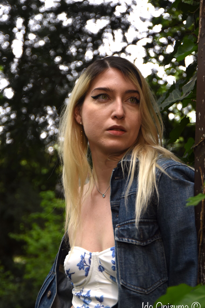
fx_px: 589
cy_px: 156
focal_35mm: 69
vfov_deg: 29.2
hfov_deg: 19.7
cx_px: 104
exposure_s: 1/125
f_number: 5.6
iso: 800
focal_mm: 66
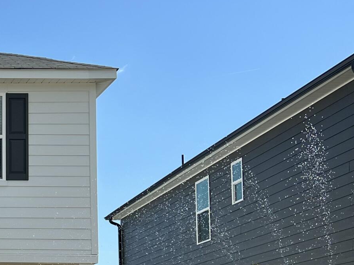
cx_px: -149
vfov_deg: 16.6
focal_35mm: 87
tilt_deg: +5.4
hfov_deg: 20.0
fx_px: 889
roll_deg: +0.2
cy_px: 269
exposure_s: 1/4630
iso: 50
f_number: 1.5
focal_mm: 5.7
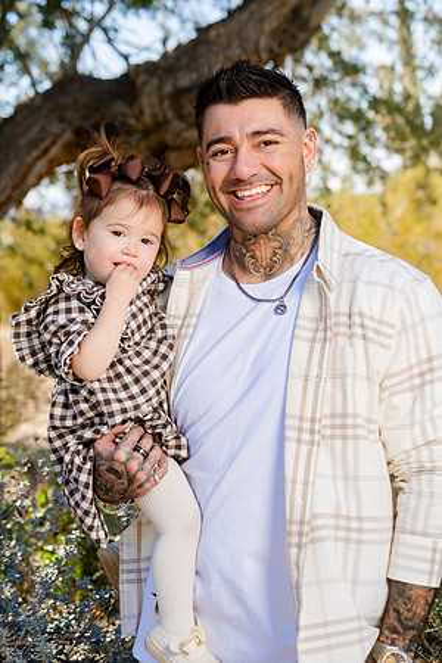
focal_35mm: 83
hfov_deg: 16.5
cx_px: 221
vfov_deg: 24.5
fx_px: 1528
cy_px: 332
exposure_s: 1/250
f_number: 5.6
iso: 125
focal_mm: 83
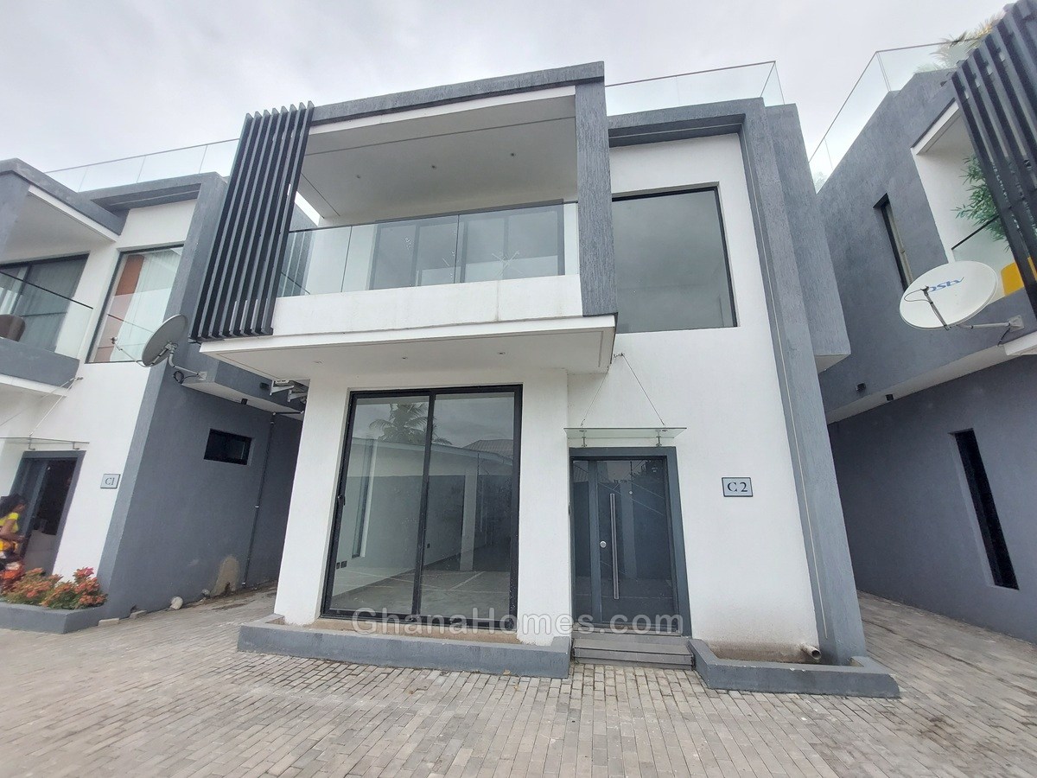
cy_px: 389
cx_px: 518
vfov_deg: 89.9
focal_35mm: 13
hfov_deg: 106.2
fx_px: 389
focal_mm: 1.74
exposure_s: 1/439
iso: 50
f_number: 2.2
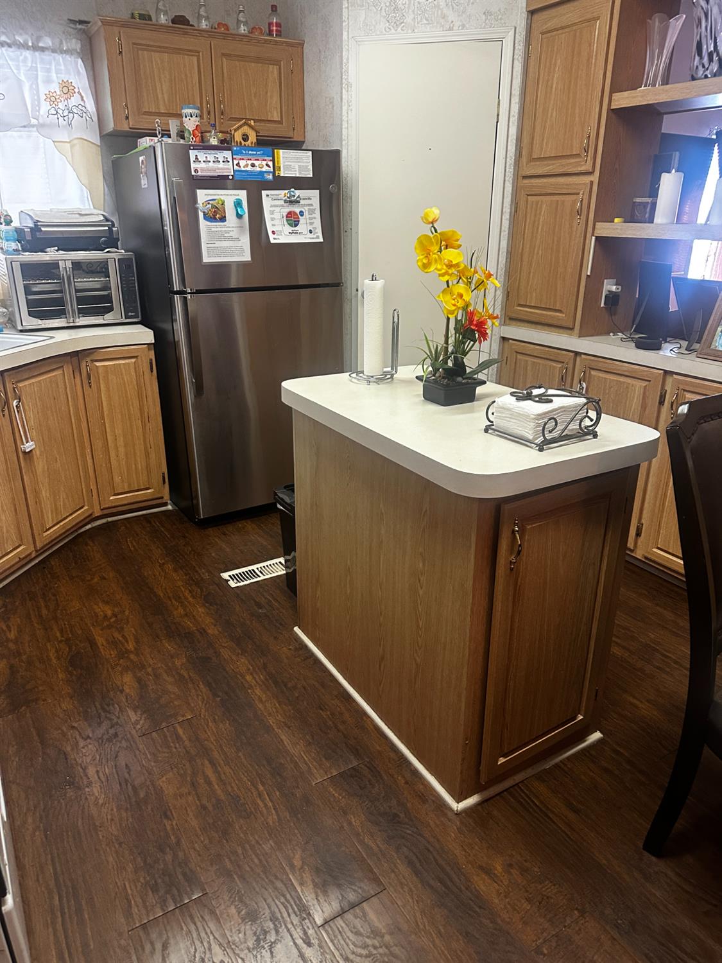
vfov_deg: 71.6
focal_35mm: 24
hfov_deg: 56.8
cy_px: 482
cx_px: 361
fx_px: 667
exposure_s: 1/60
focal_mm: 6.86
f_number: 1.78
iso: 400
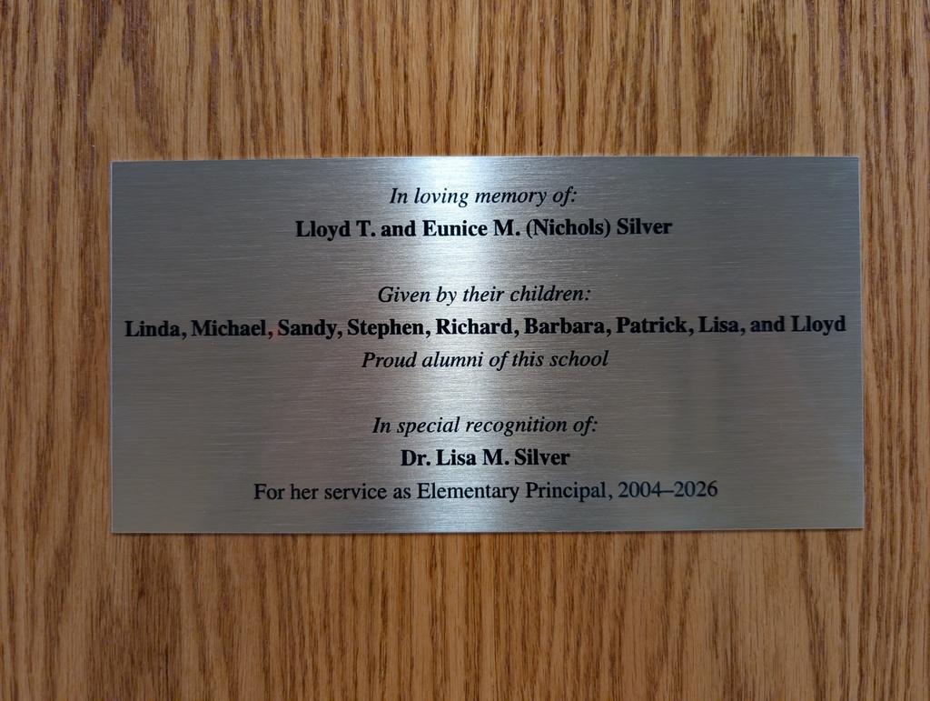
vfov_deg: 56.9
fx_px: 646
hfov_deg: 71.5
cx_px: 465
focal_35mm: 24
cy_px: 350
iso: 138
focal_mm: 6.9
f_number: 1.68
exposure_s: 1/74.9
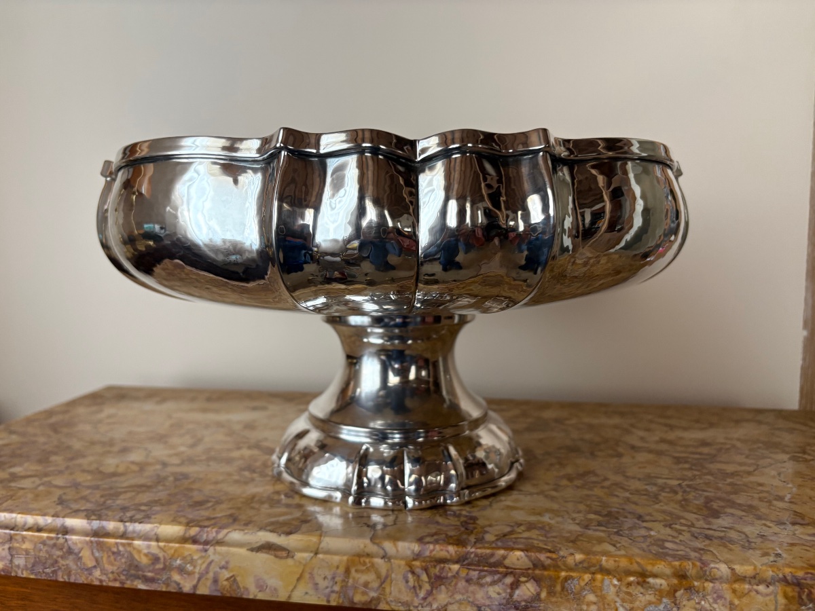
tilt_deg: -6.8
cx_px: 408
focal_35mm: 26
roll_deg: +1.8
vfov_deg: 53.1
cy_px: 306
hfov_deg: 67.3
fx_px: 612
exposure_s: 1/50
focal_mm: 5.96
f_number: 1.6
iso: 160
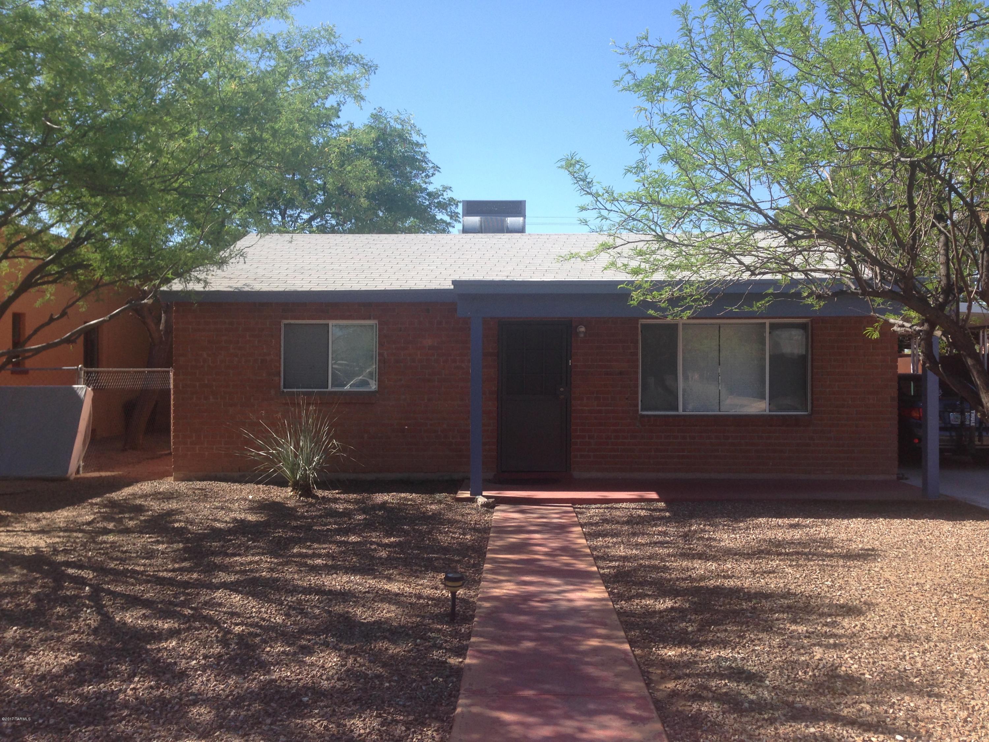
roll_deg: -1.2
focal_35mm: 33
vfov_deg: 42.9
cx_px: 494
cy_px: 371
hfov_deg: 55.4
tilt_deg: -0.3
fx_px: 943
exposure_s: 1/678
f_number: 2.4
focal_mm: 4.12
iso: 50
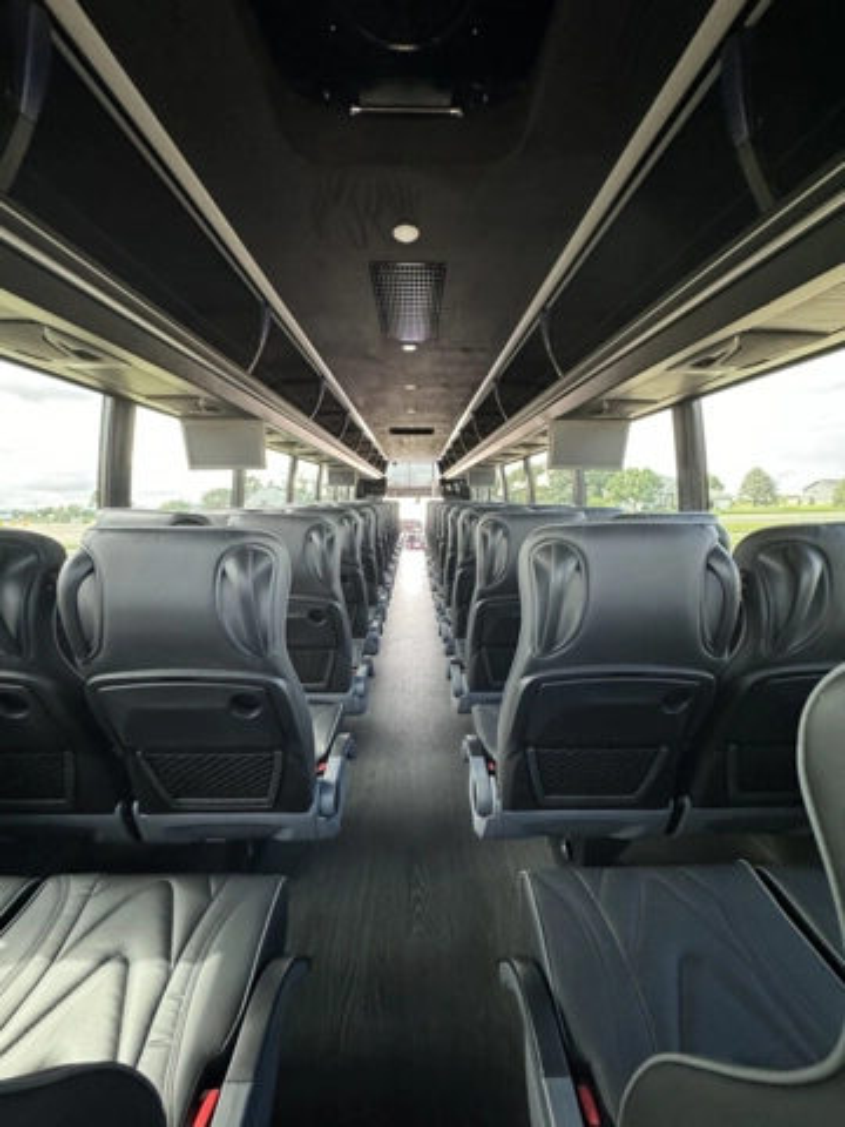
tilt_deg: -9.6
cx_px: 422
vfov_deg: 102.1
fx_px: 456
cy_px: 564
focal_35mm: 14
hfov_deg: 85.7
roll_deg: +1.2
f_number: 2.2
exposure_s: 1/60
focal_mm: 2.22
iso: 800
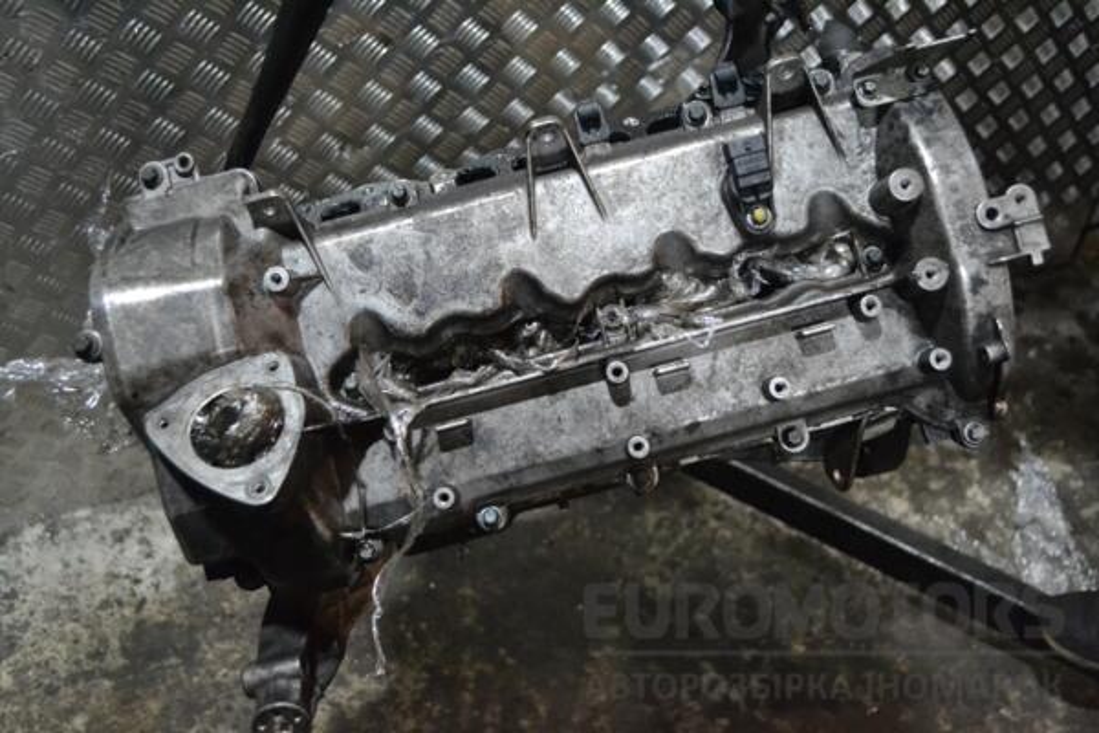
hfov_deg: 53.1
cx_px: 550
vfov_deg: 36.9
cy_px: 366
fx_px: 1099
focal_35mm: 36
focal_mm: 24
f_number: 4.5
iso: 3200
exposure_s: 1/80
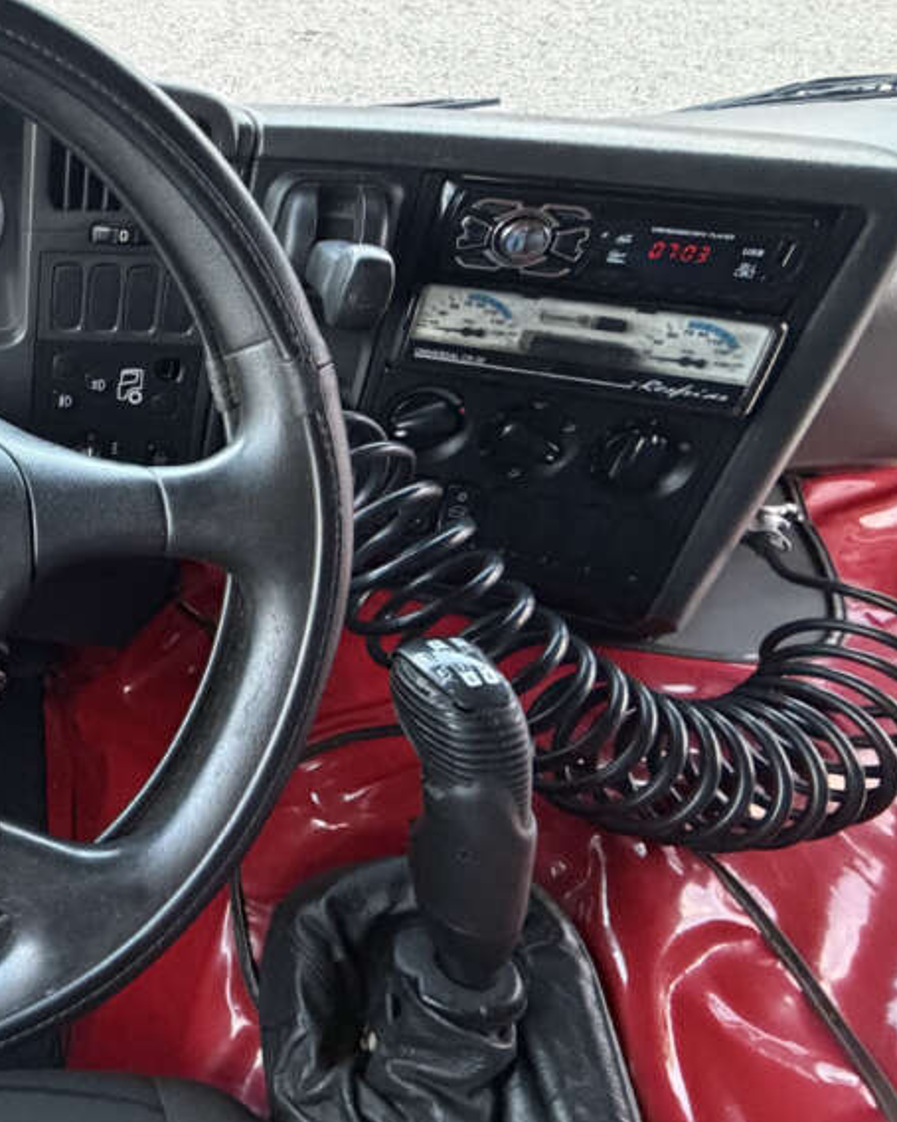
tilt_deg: -42.9
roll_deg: +2.5
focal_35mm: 26
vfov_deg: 65.9
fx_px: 863
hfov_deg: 43.2
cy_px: 498
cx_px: -81
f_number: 2.2
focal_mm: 2.22
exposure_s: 1/60
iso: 640
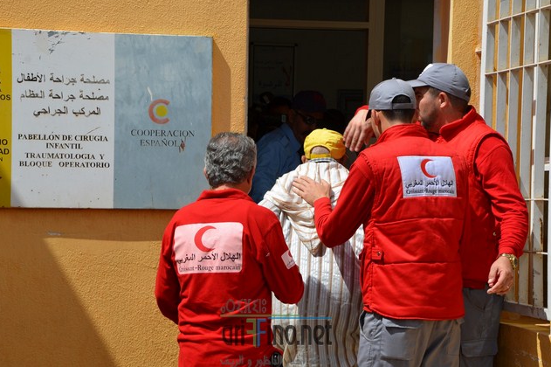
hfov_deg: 25.7
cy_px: 183
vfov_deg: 17.3
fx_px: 1208
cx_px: 276
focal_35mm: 79
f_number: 9
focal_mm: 52
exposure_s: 1/320
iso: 100
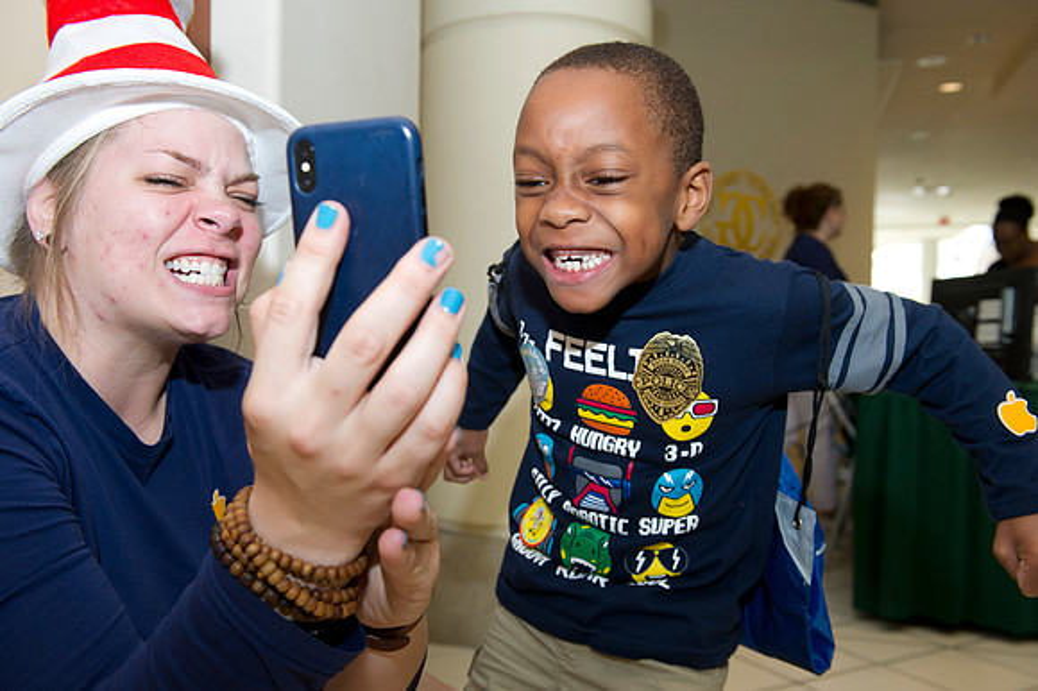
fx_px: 922
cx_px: 519
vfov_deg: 41.1
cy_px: 346
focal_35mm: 32
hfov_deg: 58.7
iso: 1250
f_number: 5.6
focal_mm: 32
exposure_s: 1/200
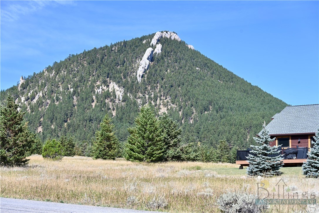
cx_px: 160
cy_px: 106
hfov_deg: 25.7
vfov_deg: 17.3
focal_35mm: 79
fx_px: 700
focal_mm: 79
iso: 100
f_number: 6.3
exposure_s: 1/320
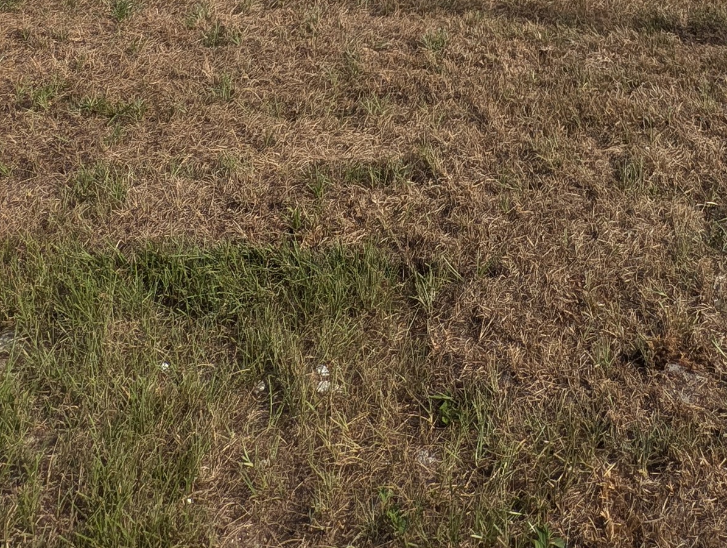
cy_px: -275
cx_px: 525
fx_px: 862
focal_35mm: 41
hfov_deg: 44.5
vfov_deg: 26.0
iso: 42
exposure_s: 1/1437
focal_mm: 2.23
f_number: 1.95
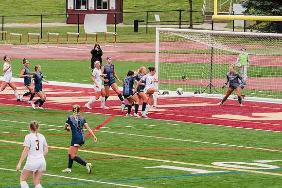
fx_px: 1956
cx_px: 106
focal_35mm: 250
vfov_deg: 5.5
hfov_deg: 8.2
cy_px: 117
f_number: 5.6
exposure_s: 1/1600
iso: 500
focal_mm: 200
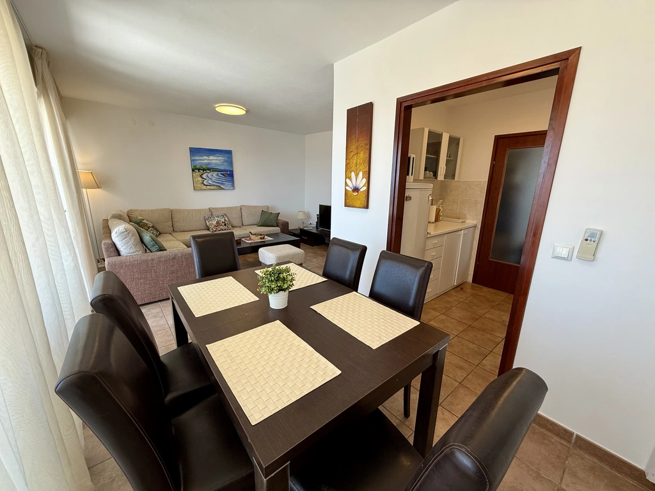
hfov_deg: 102.1
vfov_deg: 85.7
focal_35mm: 14
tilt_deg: -13.3
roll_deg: -0.9
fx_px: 265
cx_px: 328
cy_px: 246
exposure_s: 1/100
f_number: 2.2
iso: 80
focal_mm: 2.22
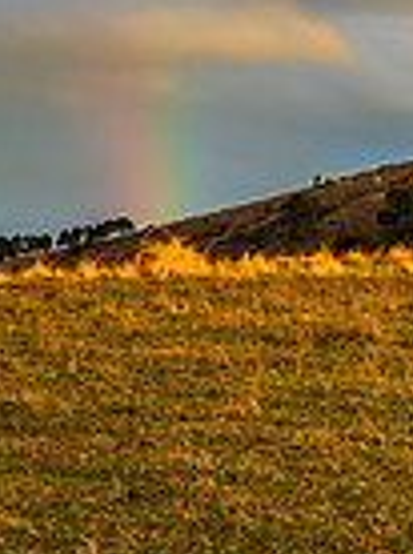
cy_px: 71
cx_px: -209
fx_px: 2138
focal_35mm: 134
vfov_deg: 14.6
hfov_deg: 10.6
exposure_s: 1/50
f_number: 9
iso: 200
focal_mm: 31
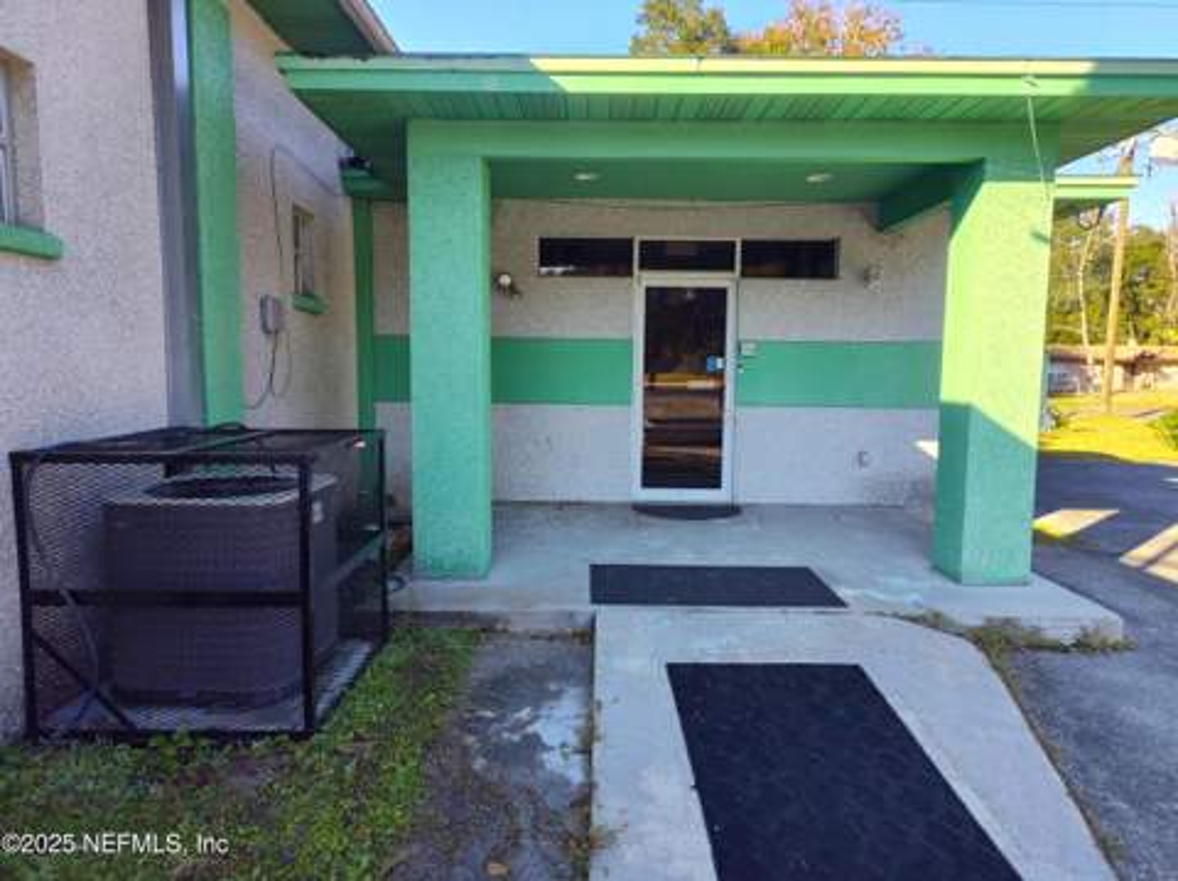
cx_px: 589
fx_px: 782
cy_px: 440
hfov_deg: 74.0
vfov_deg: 58.8
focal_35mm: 23
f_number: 1.8
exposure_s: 1/324
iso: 100
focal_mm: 5.56
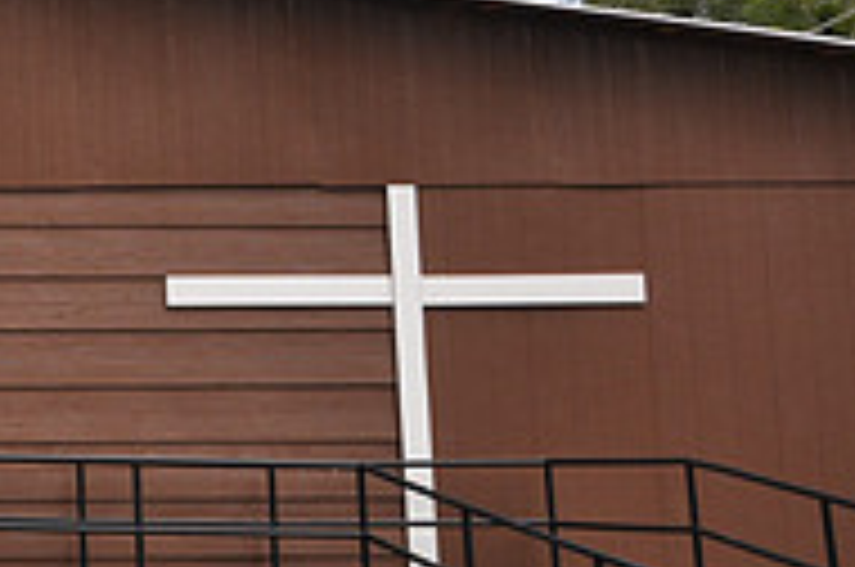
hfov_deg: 16.3
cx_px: -436
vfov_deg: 11.9
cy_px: 74
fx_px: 2715
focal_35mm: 115
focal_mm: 25
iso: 200
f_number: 5.6
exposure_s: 1/200
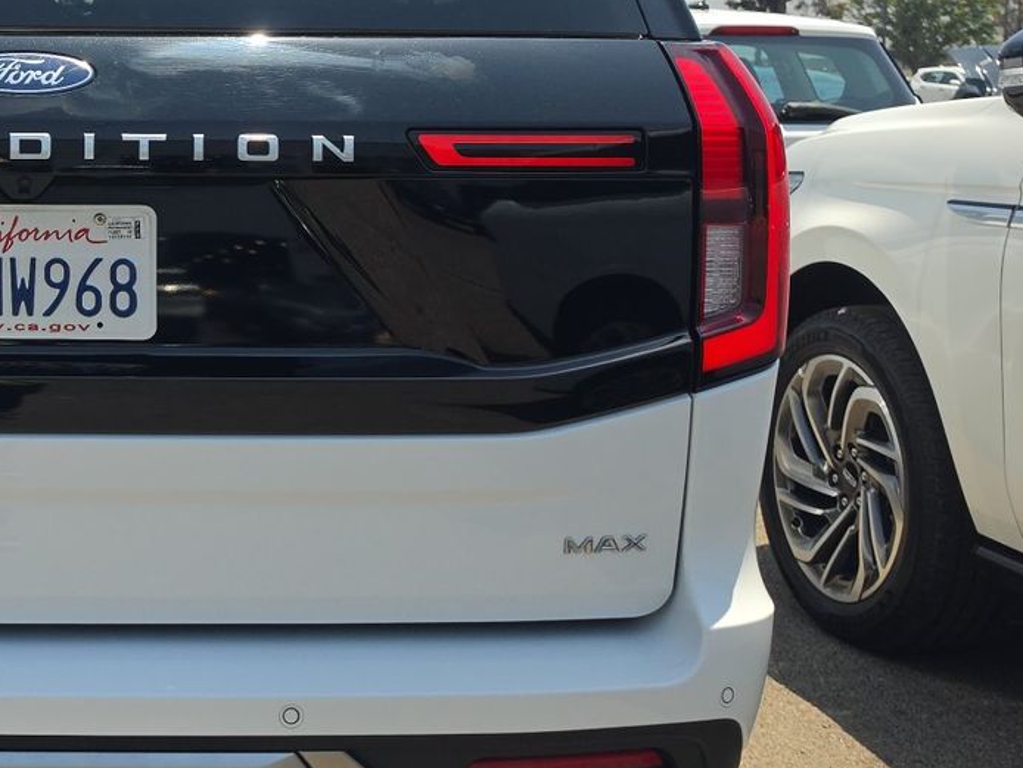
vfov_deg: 27.3
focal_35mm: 53
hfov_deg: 32.9
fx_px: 1567
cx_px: -22
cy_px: 217
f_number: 1.4
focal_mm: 6.5
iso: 64
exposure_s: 1/4649
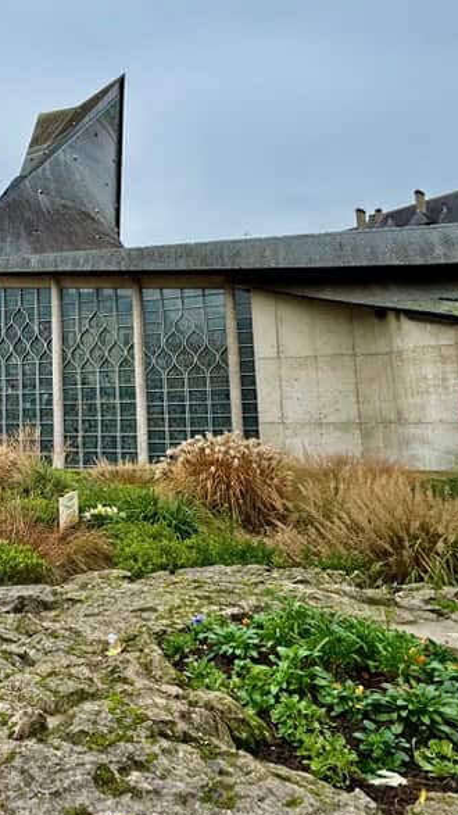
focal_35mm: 26
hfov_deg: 39.8
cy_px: 354
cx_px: 14
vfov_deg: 71.6
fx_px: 562
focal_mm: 2.2
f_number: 2.2
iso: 40
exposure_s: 1/202
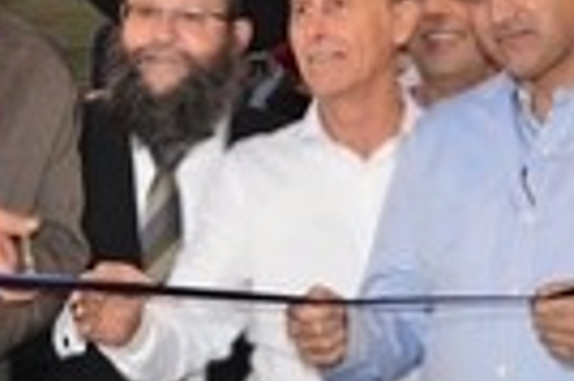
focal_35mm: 137
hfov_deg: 14.8
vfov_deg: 10.0
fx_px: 2182
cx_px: 56
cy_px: 133
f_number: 4.2
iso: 1600
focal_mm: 30
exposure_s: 1/80
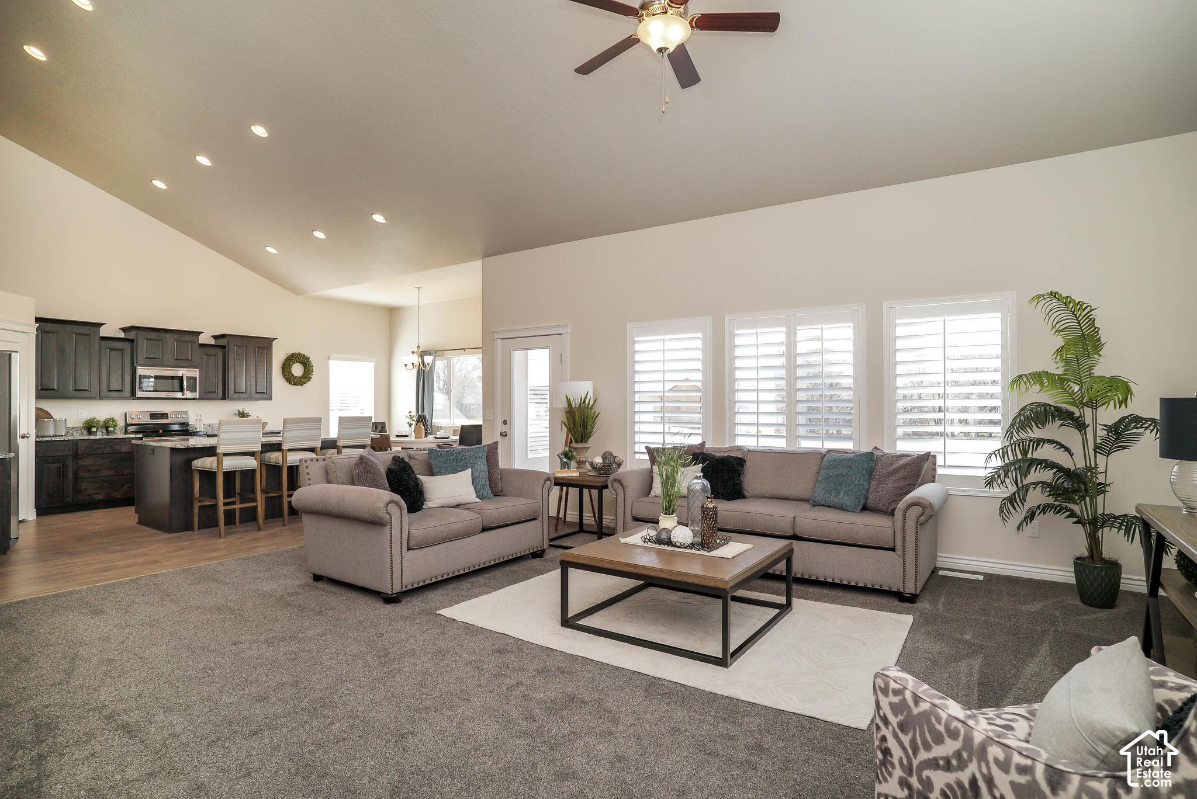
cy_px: 400
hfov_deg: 90.0
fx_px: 599
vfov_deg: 67.5
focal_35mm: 18
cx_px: 598
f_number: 5.6
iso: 800
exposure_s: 1/60
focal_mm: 18
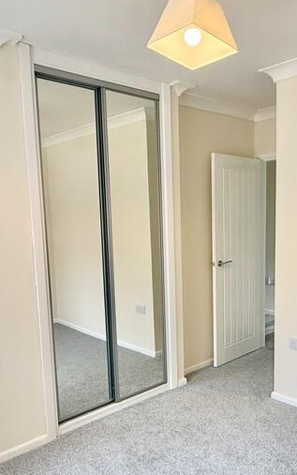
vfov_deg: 62.6
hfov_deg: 41.7
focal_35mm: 30
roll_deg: +3.2
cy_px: 274
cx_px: 172
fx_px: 388
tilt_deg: -6.7
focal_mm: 2.22
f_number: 2.2
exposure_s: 1/99
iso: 200
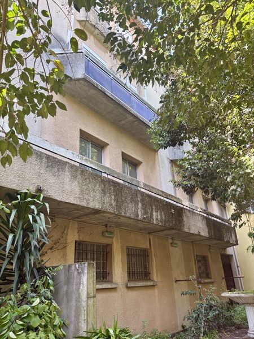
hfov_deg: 53.1
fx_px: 254
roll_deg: +3.2
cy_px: 170
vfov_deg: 67.3
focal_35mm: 26
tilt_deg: +25.9
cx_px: 127
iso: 50
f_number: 1.6
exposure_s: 1/138
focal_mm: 5.96
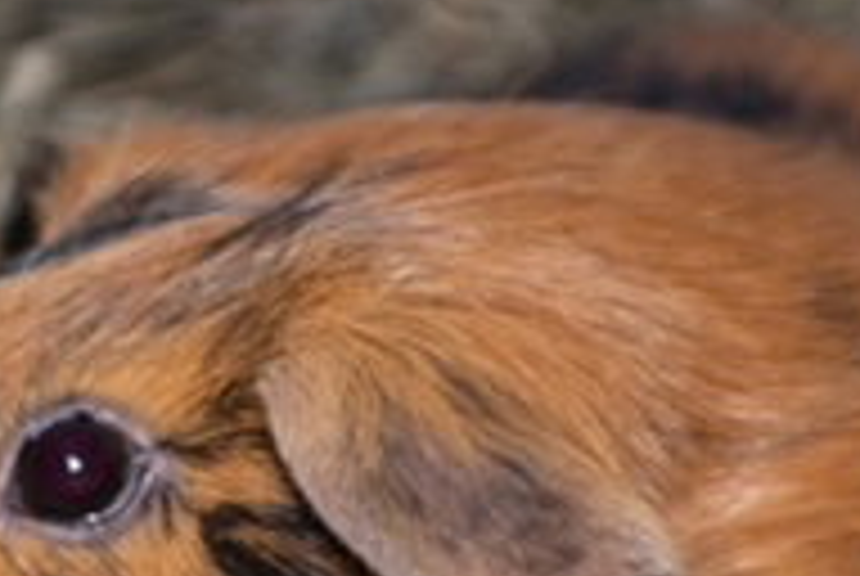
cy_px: 675
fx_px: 6245
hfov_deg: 7.9
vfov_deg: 5.3
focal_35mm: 261
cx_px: 275
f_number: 2.8
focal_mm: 52
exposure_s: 1/60
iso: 500
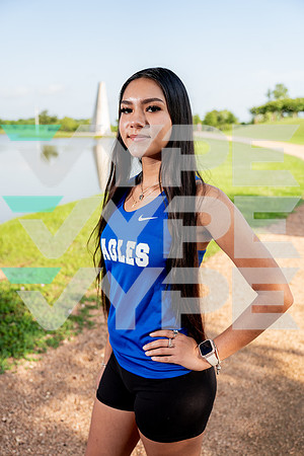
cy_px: 228
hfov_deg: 35.9
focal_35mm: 37
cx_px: 152
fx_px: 469
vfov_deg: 51.9
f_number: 4
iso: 100
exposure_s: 1/250
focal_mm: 37
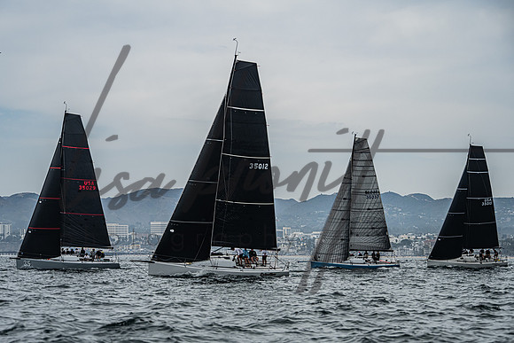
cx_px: 245
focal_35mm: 119
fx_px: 1698
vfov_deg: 11.5
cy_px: 187
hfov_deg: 17.2
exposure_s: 1/1600
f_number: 6.3
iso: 320
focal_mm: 105
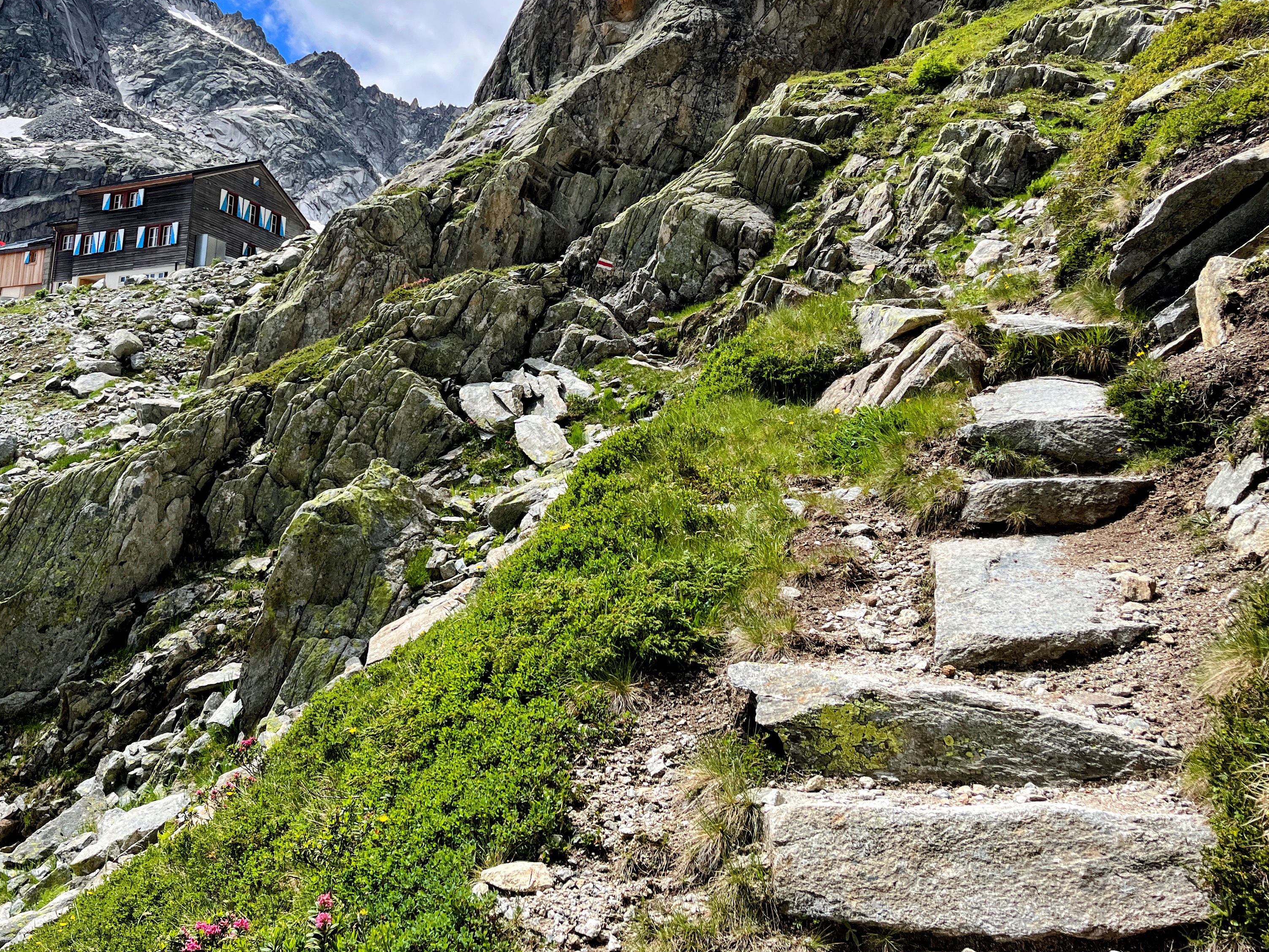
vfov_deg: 40.3
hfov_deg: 52.1
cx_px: 480
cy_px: 330
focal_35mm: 35
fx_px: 1283
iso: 50
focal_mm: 5.1
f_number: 1.6
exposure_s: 1/2571
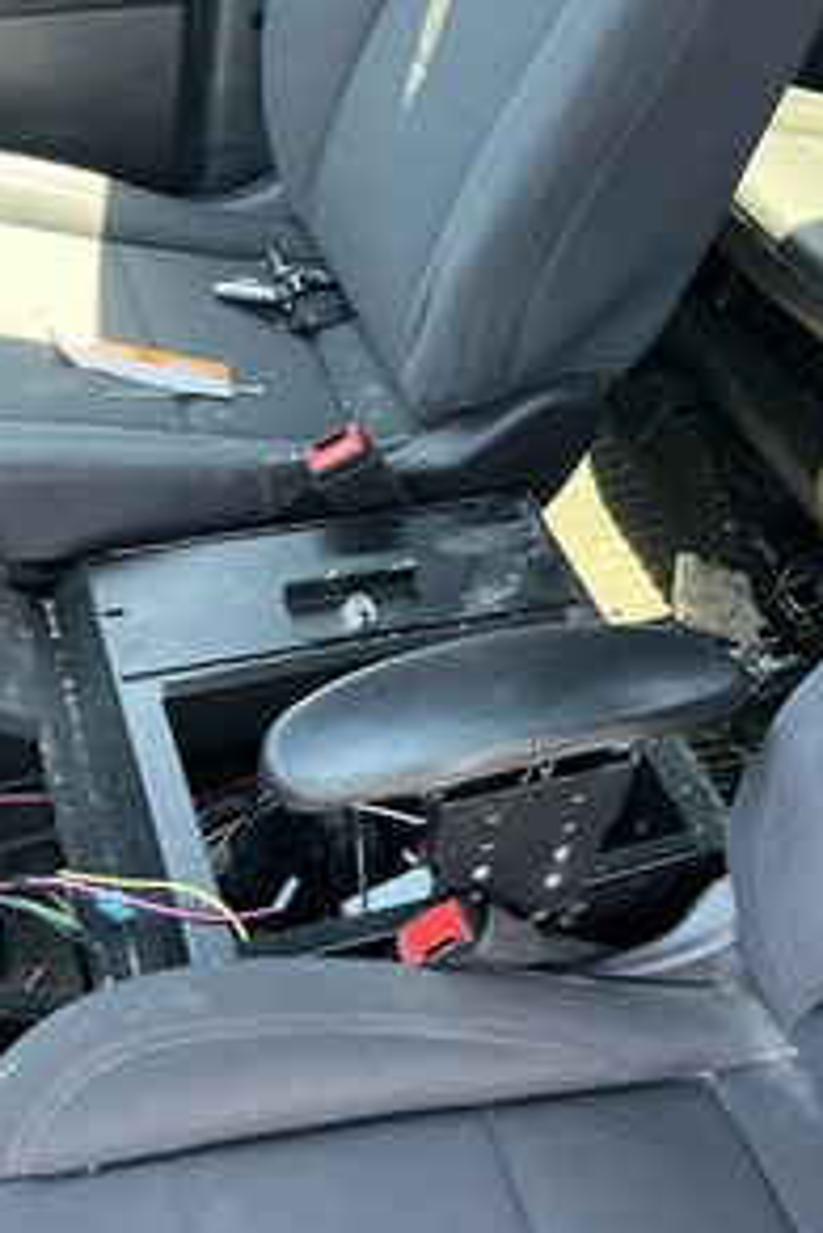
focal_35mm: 37
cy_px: 629
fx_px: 1267
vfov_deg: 51.9
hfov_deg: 36.0
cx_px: 426
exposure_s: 1/84
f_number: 1.6
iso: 125
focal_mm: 5.1
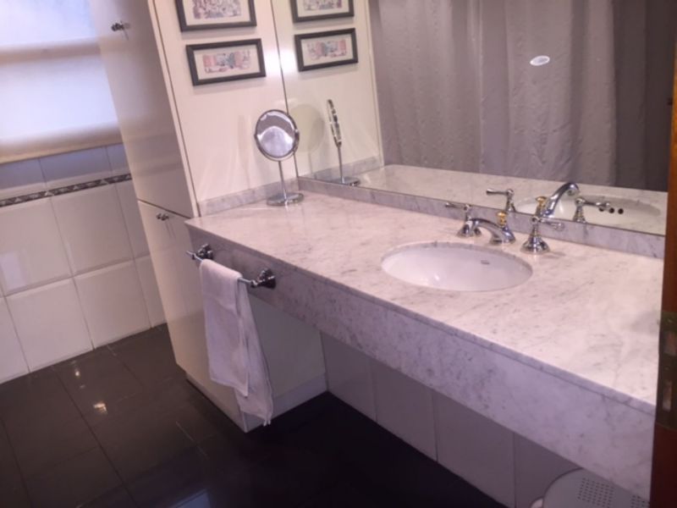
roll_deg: +6.3
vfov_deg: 48.2
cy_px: 254
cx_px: 338
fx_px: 567
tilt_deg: -19.6
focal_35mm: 29
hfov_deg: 61.7
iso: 100
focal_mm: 4.15
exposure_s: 1/33
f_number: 2.2
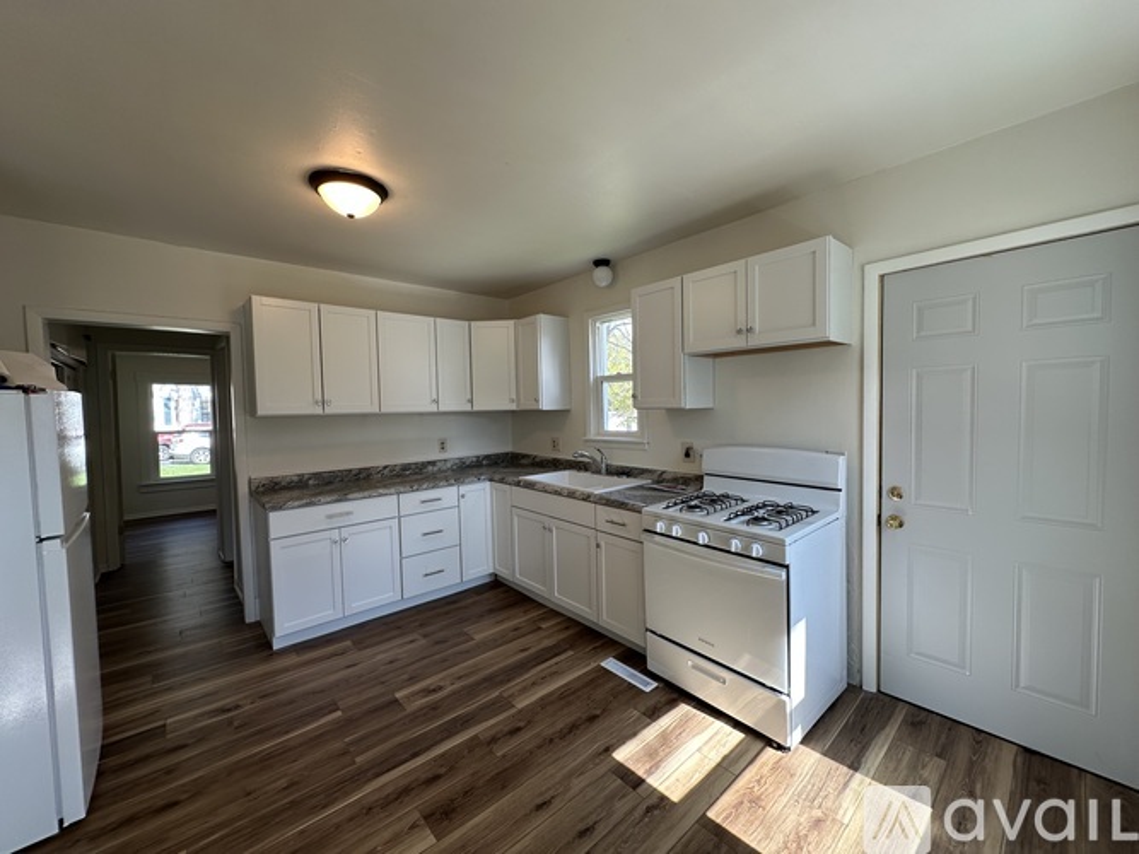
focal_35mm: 14
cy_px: 427
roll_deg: +1.0
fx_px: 461
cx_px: 570
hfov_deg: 102.1
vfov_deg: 85.7
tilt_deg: -2.5
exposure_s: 1/120
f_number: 2.2
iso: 80
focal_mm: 2.22
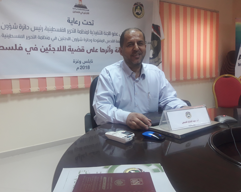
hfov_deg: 58.7
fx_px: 214
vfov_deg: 48.5
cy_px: 93
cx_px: 109
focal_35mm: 30
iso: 125
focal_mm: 3.7
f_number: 1.9
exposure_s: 1/33
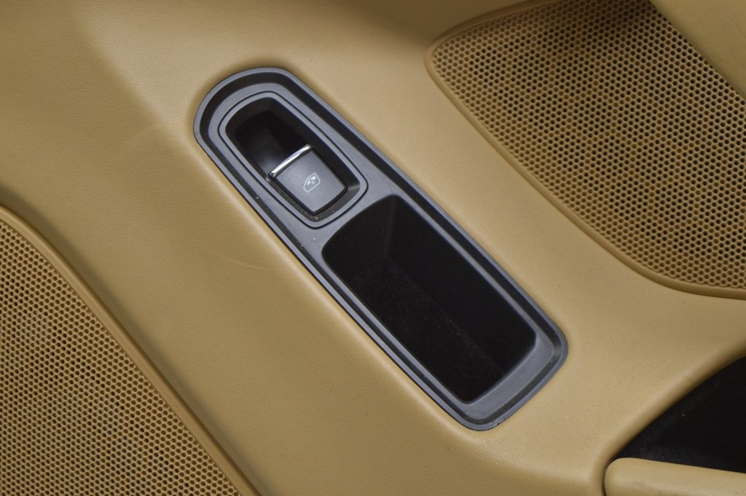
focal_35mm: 82
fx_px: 1708
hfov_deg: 24.6
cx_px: 373
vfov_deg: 16.5
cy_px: 248
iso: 400
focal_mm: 55
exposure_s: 1/20
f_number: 5.6
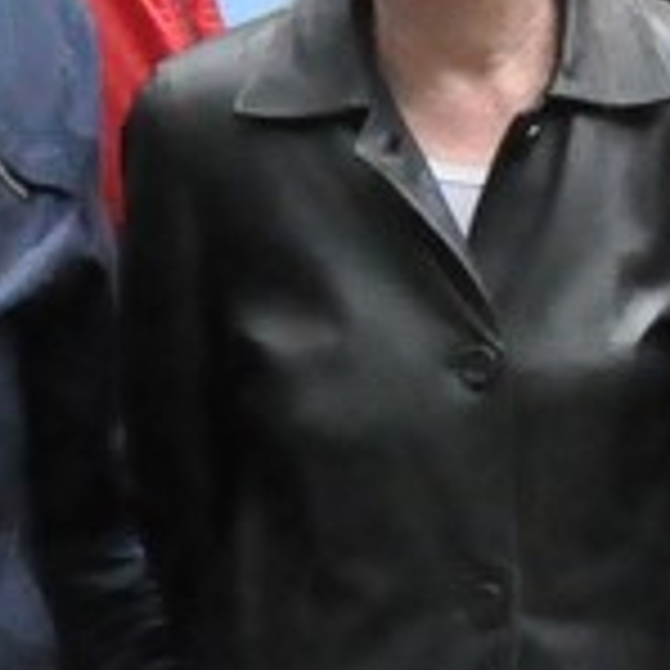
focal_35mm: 217
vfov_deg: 8.0
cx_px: 962
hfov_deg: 7.9
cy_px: 630
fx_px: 4752
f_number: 8
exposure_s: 1/3200
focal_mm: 22
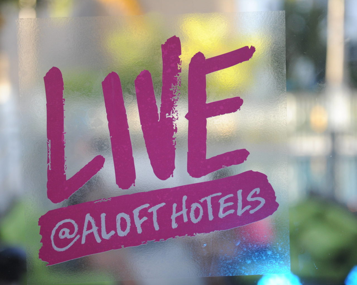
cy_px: 142
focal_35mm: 79
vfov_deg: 19.4
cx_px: 160
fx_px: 835
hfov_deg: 24.1
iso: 2000
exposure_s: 1/200
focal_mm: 70
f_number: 2.8
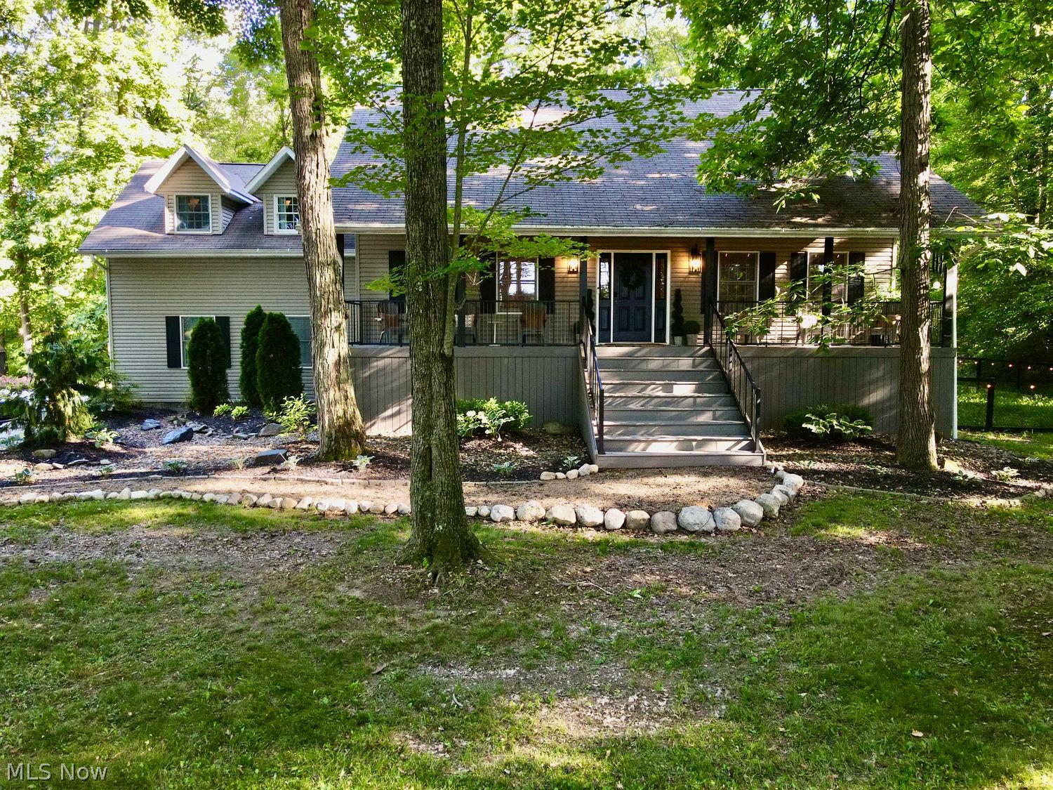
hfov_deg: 71.6
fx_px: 730
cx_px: 526
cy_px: 395
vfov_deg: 56.8
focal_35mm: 24
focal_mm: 4.5
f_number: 2.8
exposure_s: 1/8
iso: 690
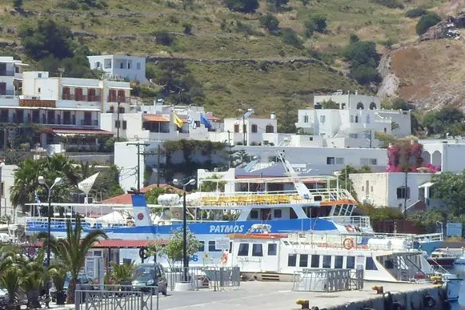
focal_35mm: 204
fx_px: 2634
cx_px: 146
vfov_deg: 6.7
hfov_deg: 10.1
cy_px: 165
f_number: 7.7
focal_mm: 16
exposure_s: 1/180
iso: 80
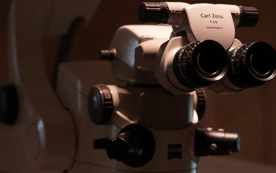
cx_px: 184
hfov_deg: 19.6
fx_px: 798
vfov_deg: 12.3
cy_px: 65
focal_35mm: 106
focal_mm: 46.5
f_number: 2.8
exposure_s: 1/100
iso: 640
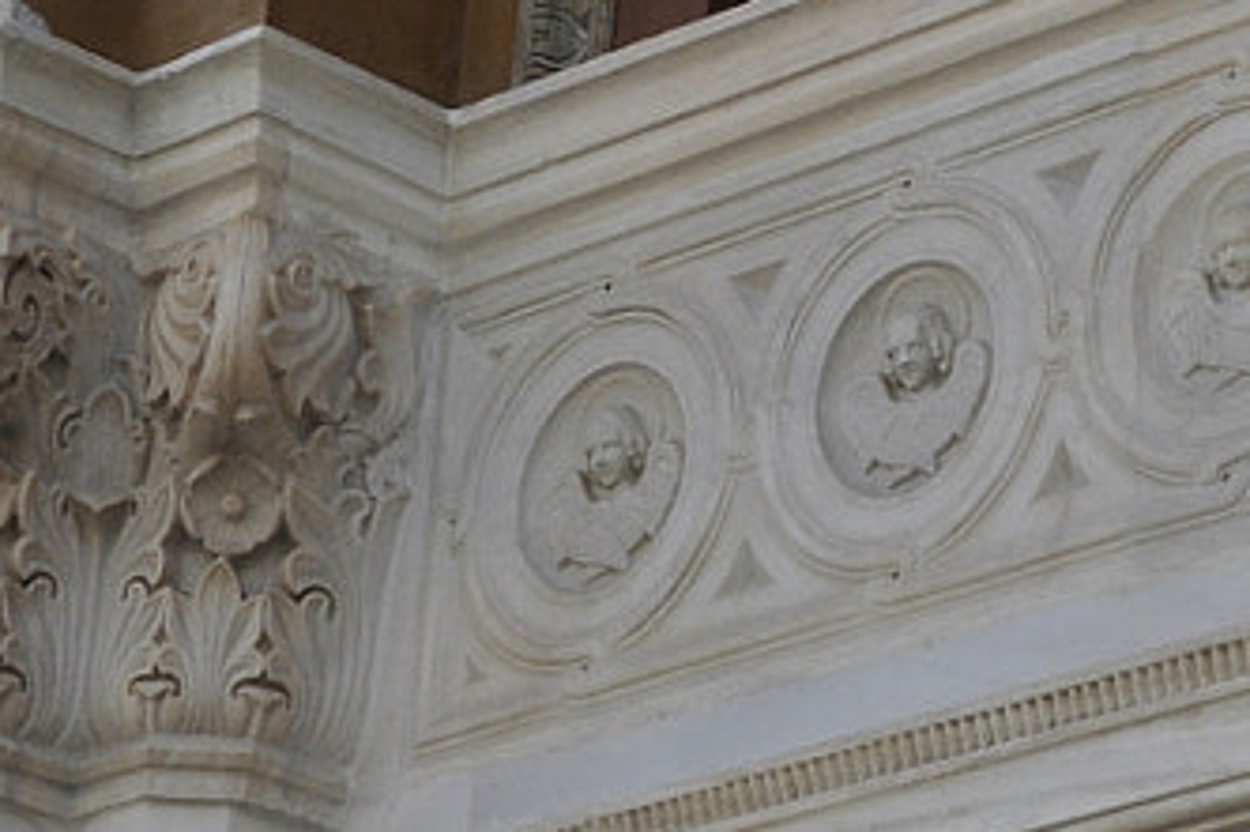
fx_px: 6524
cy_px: -766
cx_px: 1491
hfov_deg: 10.8
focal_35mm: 188
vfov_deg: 7.1
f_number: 11
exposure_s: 1/125
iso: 200
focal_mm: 26
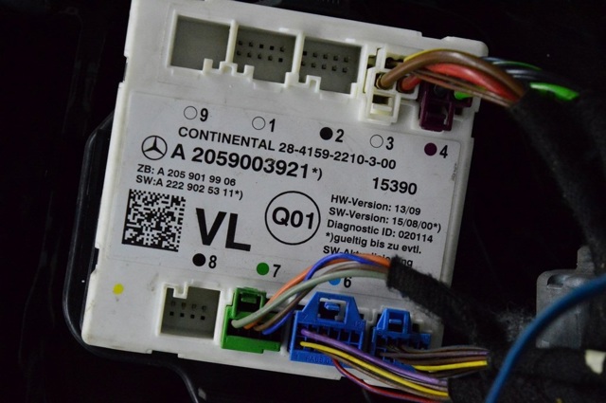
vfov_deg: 16.5
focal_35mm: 82
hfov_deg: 24.6
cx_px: 303
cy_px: 202
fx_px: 1387
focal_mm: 55
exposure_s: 1/320
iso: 6400
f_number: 9
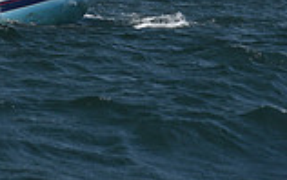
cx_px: -59
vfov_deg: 3.3
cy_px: -318
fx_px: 3076
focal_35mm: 393
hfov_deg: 5.3
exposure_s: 1/1000
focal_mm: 105
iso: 250
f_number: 5.6
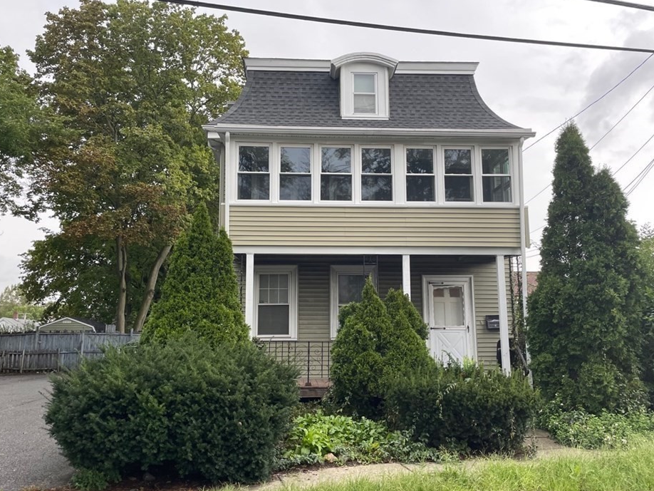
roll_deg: +0.1
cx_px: 320
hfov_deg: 61.6
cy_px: 258
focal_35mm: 29
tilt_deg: +7.5
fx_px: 548
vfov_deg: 48.2
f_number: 1.6
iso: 100
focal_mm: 4.2
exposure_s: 1/121
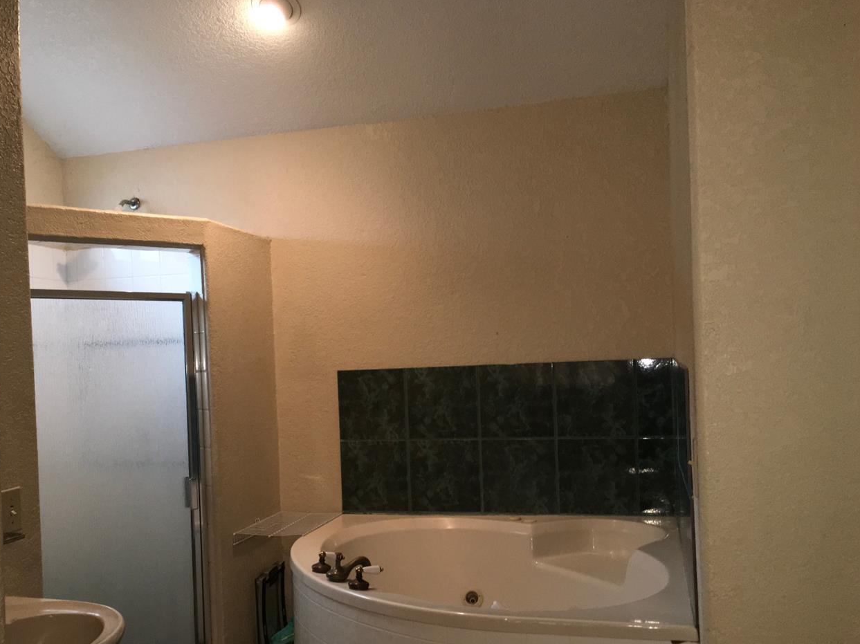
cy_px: 374
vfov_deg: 40.5
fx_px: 869
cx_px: 376
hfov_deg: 52.5
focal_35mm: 35
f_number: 2.2
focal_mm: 4.15
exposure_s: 1/30
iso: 64
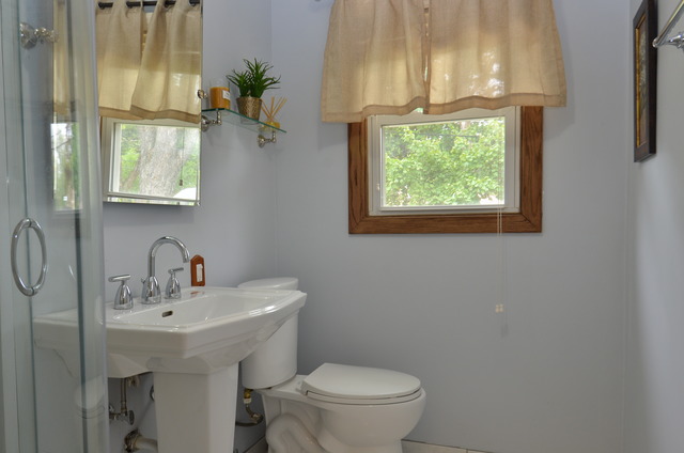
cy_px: 226
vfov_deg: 36.7
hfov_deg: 53.2
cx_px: 342
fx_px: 683
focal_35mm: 36
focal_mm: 24
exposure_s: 1/25
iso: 200
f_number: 10
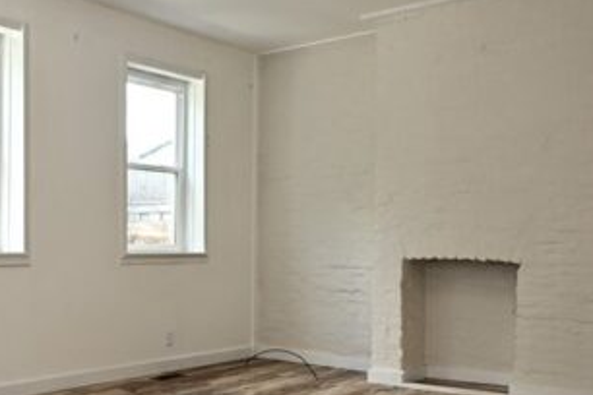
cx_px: 176
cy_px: 260
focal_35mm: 47
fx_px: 774
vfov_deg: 28.5
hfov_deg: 41.1
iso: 250
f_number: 4
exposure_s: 1/60
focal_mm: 12
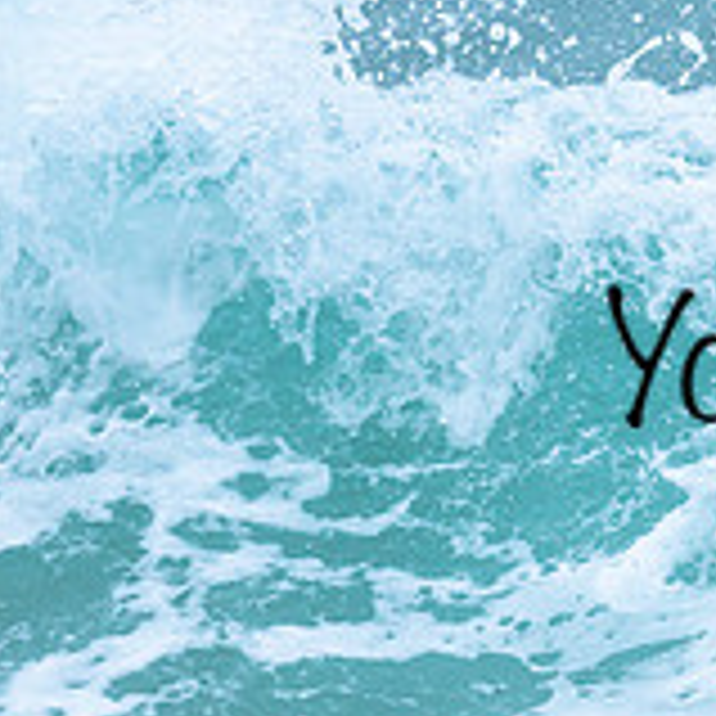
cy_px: 256
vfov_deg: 0.6
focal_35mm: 2949
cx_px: 1106
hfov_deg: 0.6
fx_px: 69011
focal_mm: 800
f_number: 6.3
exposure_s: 1/2500
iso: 500
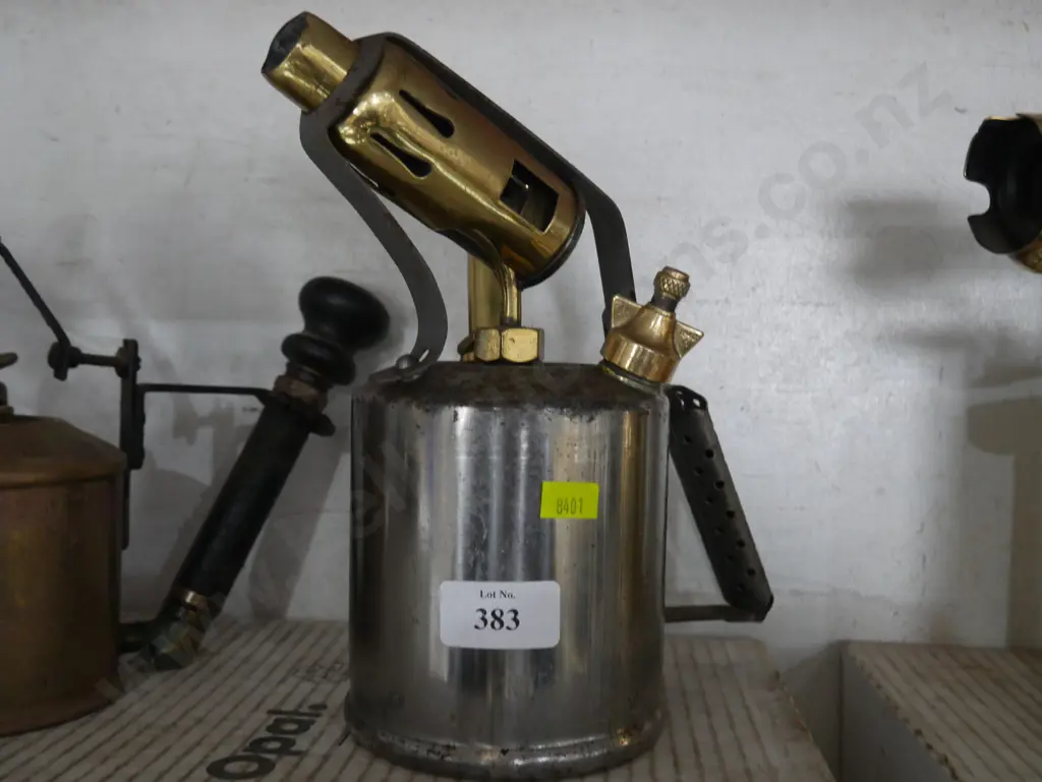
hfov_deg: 53.9
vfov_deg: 41.8
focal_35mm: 34
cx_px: 521
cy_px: 391
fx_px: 1024
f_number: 4
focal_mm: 17
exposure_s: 1/60
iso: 2000
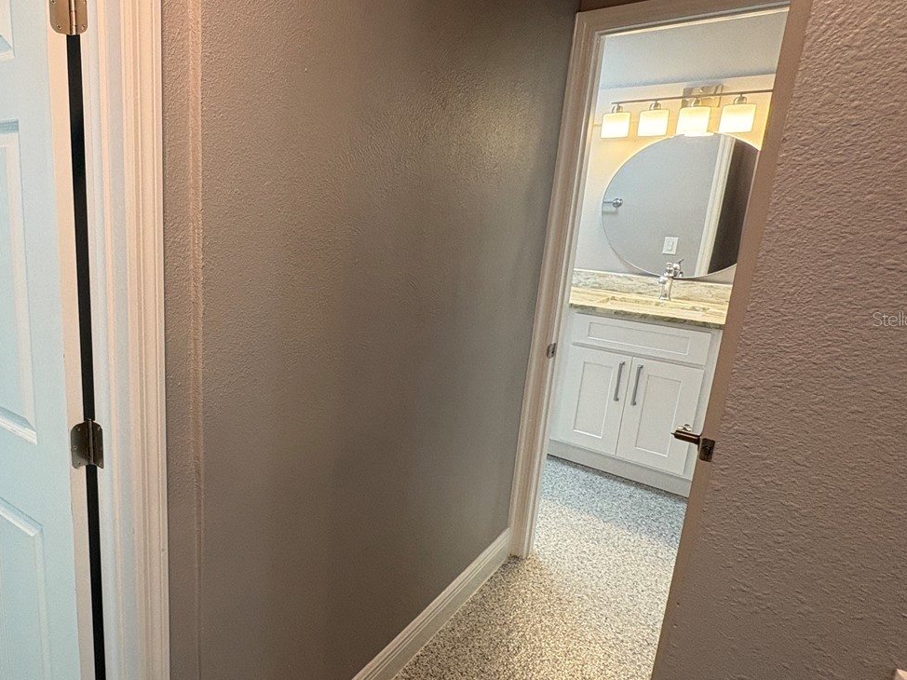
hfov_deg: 68.6
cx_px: 215
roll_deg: +0.7
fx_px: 602
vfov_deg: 58.8
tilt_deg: -12.7
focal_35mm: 23
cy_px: 319
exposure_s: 1/60
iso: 160
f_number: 2.2
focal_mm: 2.22
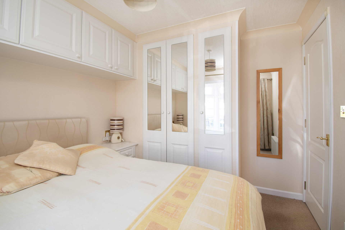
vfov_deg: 77.3
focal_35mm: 15
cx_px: 172
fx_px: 144
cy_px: 115
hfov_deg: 100.4
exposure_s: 1/13
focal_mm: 10
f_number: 8
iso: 200
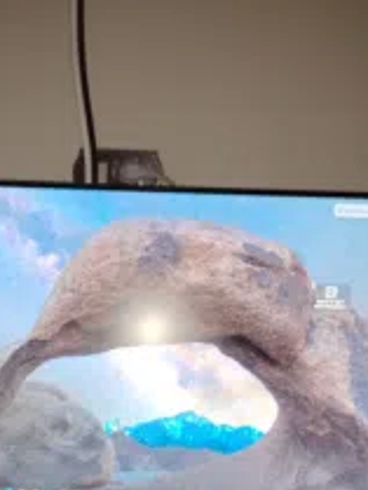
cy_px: 436
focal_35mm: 46
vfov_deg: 38.5
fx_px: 651
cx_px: 152
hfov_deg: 31.5
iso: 1056
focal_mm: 5.25
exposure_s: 1/25
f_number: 1.75
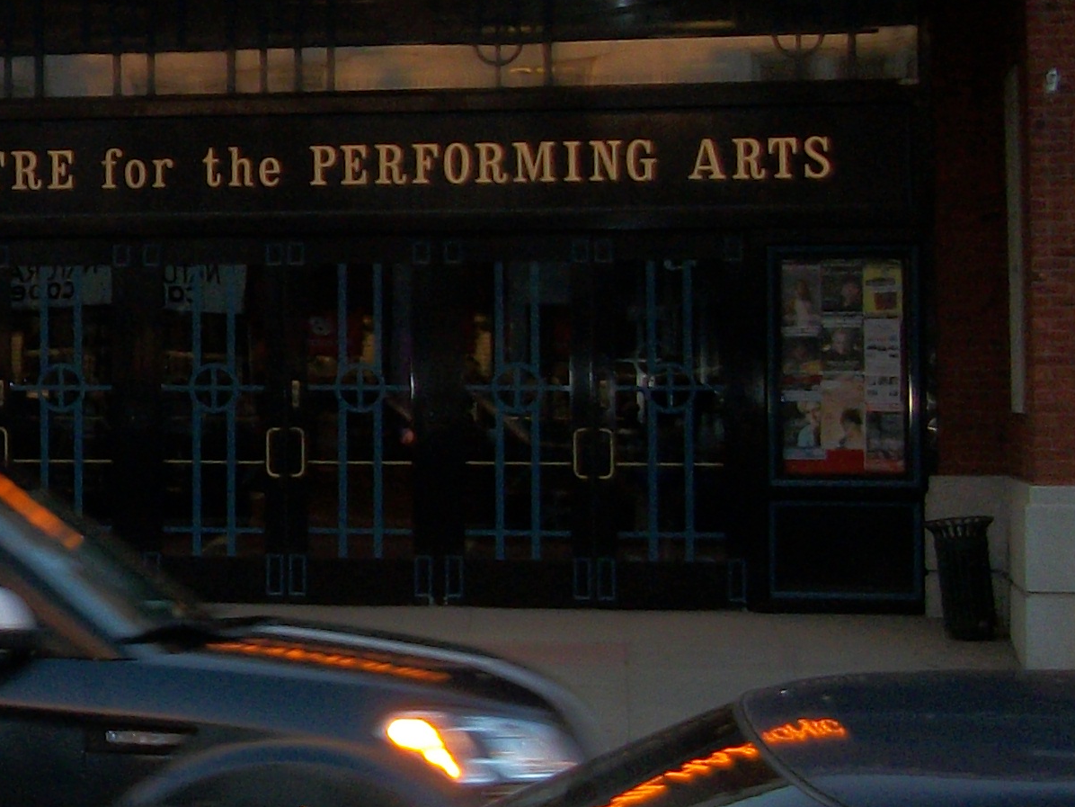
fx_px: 3323
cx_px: -626
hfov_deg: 16.4
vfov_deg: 13.8
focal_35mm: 107
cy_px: 258
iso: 80
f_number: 2.9
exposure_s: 1/100
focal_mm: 5.7
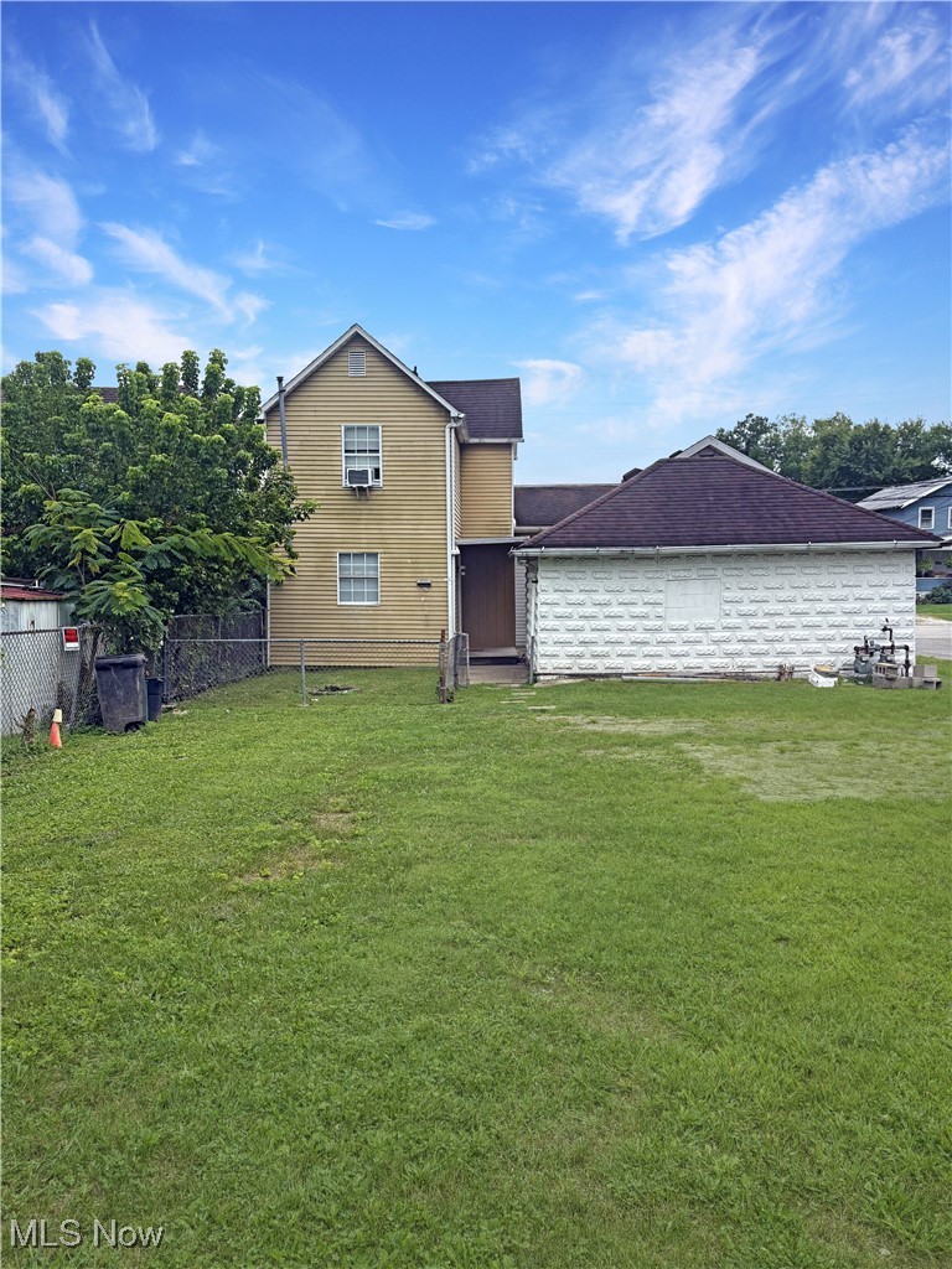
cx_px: 476
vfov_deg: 67.3
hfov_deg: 53.1
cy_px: 634
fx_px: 953
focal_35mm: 26
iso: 50
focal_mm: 5.96
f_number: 1.6
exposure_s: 1/3831
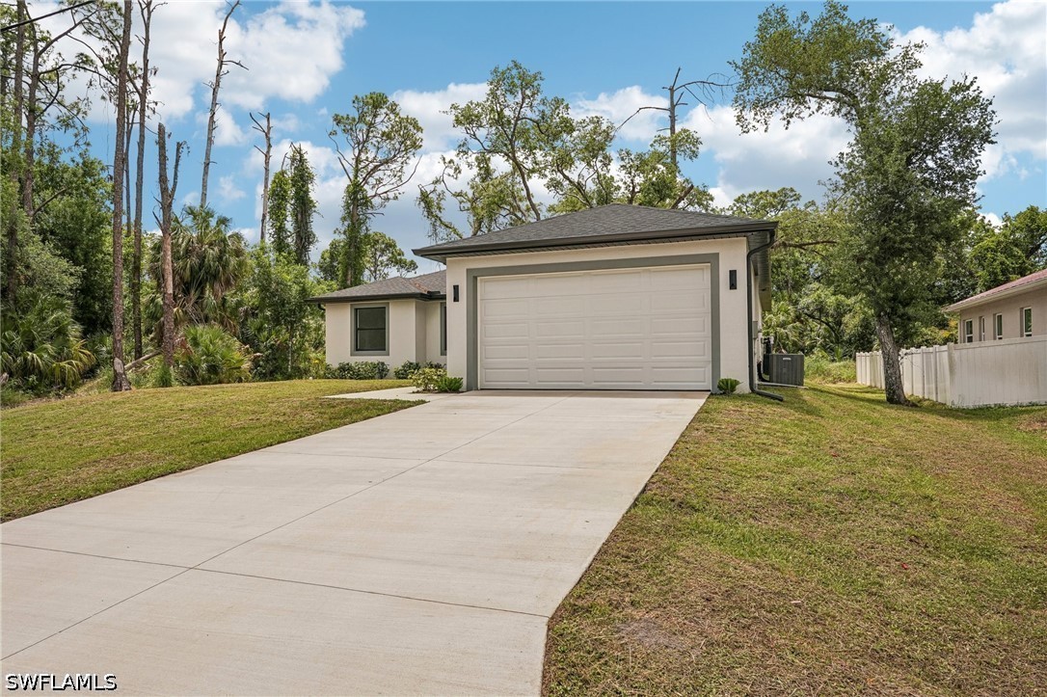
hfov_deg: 78.6
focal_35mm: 22
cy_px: 348
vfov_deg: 57.2
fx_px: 640
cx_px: 524
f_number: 8
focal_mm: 22
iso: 400
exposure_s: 1/1000
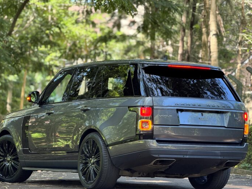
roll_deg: -2.0
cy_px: 94
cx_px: 119
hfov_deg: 14.8
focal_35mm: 133
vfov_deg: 11.2
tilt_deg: +1.1
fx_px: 968
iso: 125
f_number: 2.8
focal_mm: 15.66
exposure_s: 1/99
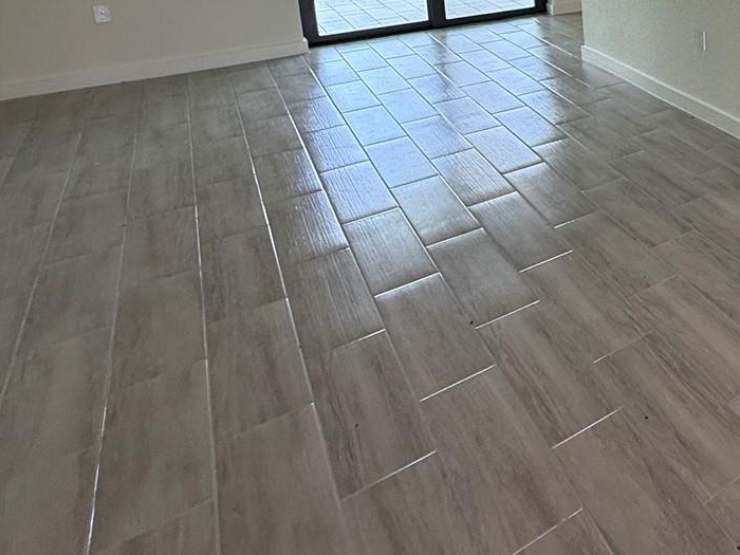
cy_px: -25
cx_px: 844
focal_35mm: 32
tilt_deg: -9.8
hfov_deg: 42.3
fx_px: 684
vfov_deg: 38.2
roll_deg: -1.0
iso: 160
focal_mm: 2.22
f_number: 2.2
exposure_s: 1/120
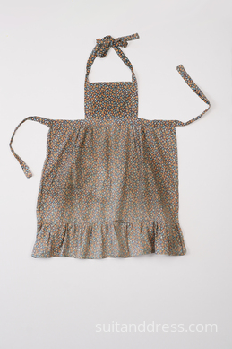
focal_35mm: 48
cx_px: 116
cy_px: 174
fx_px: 464
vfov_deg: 41.1
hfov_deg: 28.1
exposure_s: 1/50
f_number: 8
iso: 320
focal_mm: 32
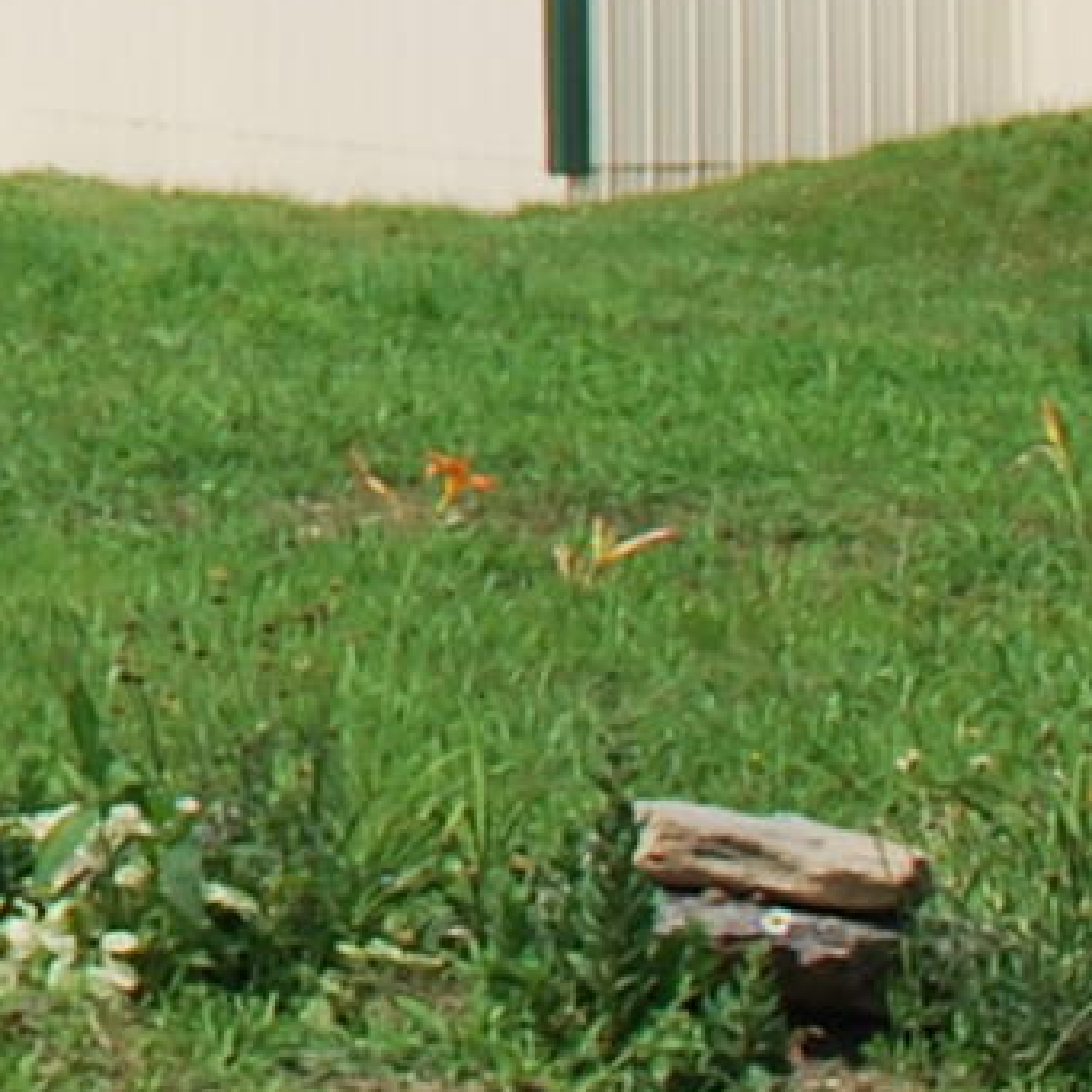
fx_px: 7745
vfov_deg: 7.7
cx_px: -1848
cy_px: -1210
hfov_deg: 7.4
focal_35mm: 217
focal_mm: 20
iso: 100
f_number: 8
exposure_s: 1/250
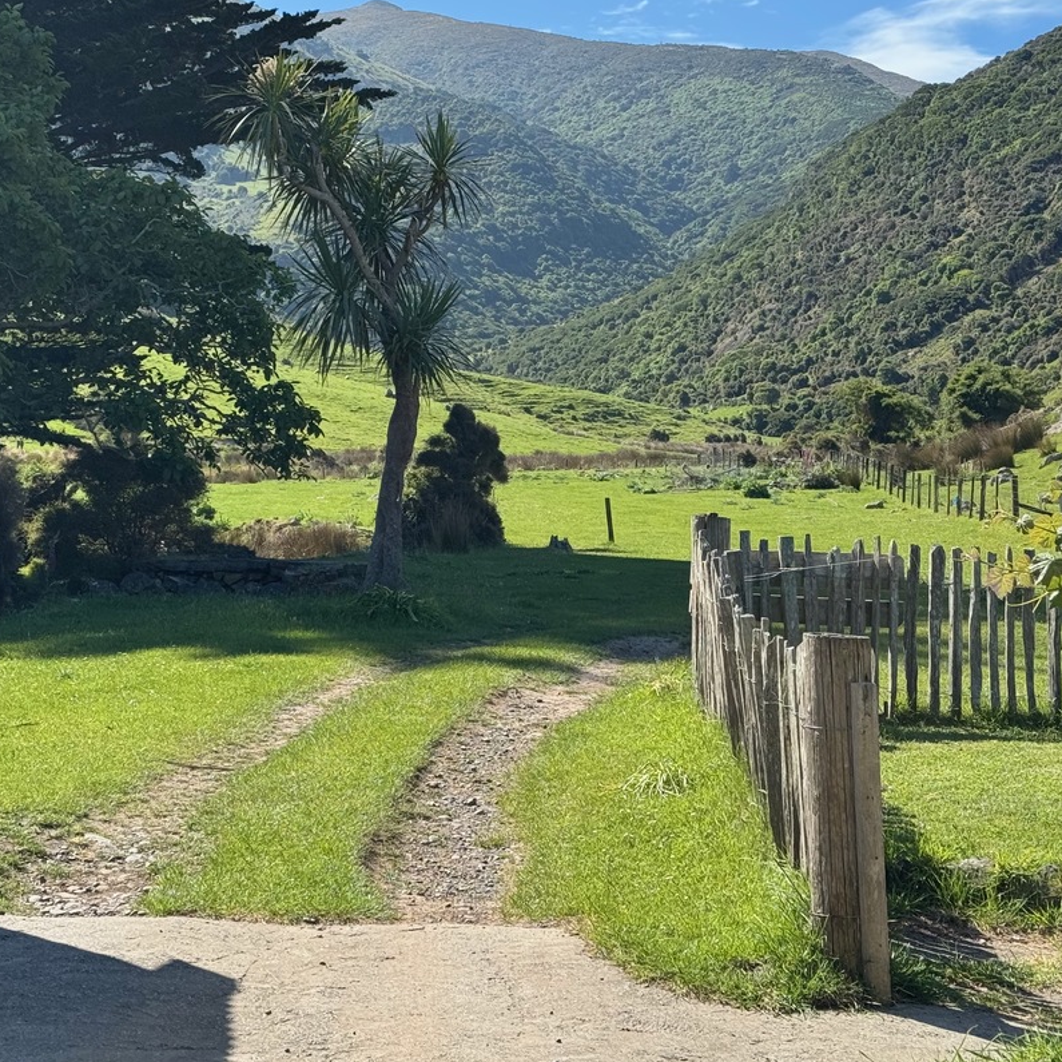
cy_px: 421
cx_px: 466
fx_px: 2464
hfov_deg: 24.3
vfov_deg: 24.3
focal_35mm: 71
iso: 64
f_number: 1.78
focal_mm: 6.76
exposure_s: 1/2959
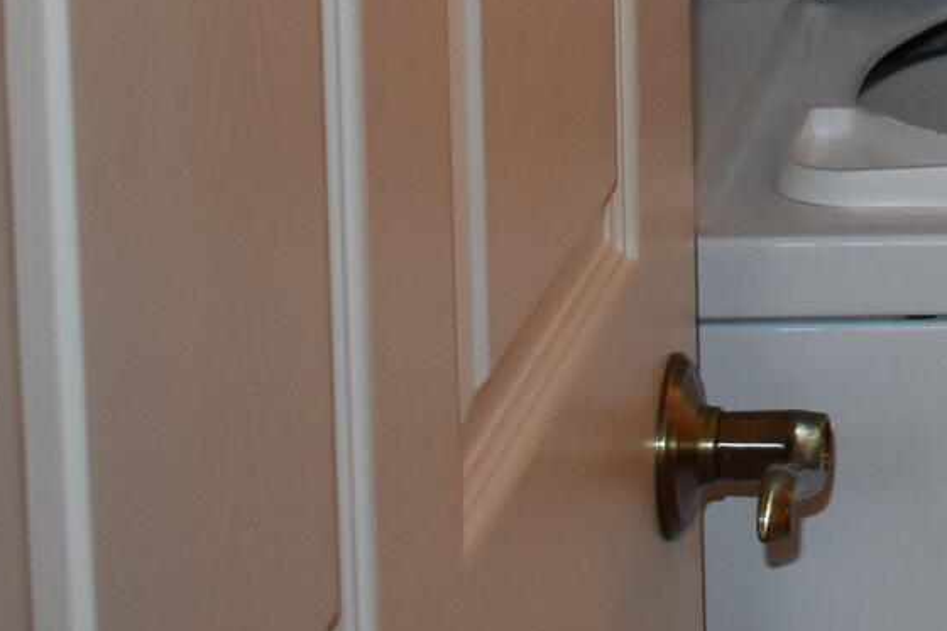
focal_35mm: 169
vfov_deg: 7.8
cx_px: 1945
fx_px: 4436
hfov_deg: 11.0
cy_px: -592
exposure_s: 1/160
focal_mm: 21
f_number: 3.8
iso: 800
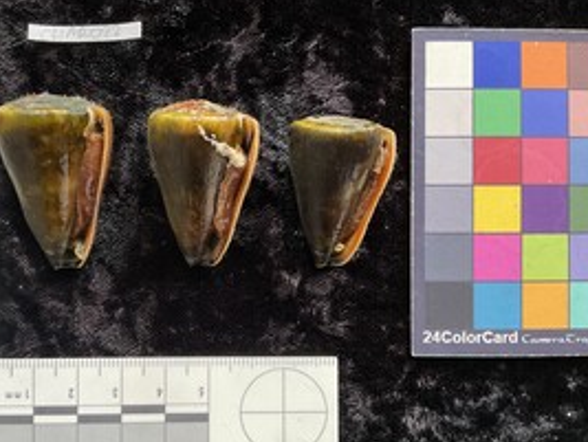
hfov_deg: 48.7
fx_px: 646
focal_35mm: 38
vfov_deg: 37.8
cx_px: 242
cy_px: 225
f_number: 1.8
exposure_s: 1/60
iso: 160
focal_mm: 3
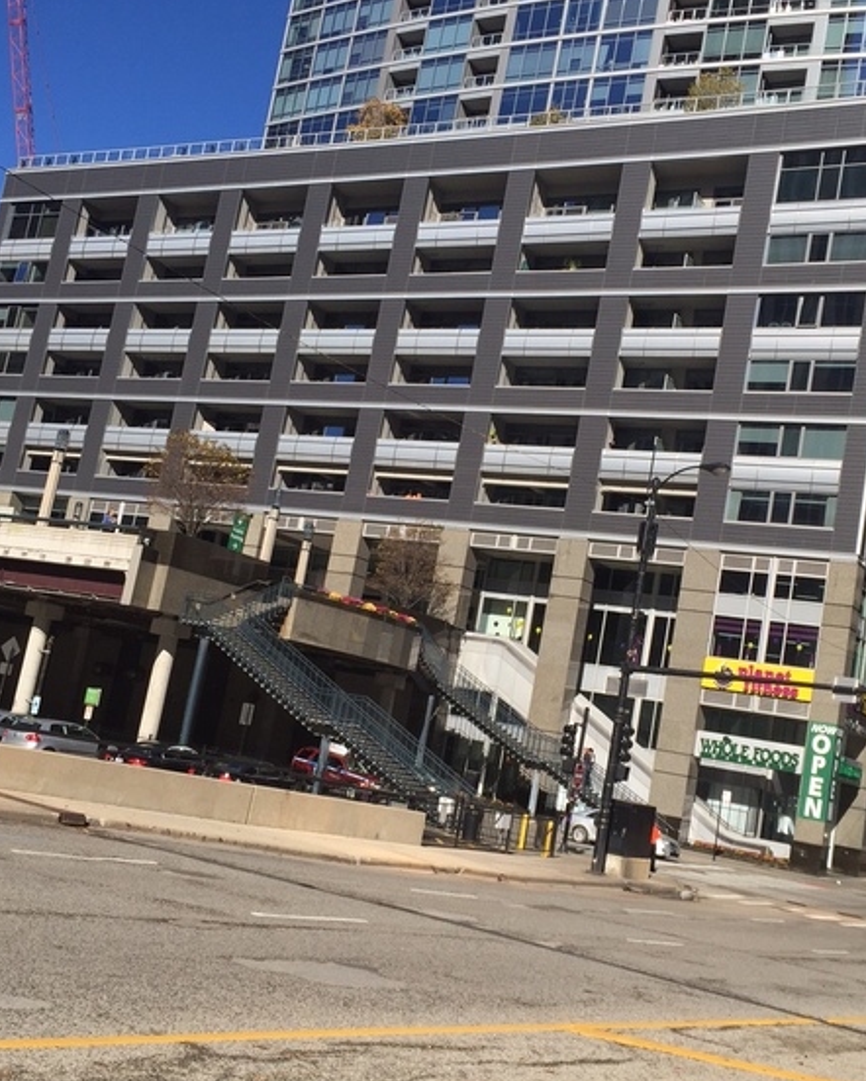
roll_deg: -9.0
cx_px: 498
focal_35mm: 41
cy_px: 523
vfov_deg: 44.8
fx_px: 1313
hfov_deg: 36.4
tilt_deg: +8.3
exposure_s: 1/2326
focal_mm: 4.15
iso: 32
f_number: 2.2
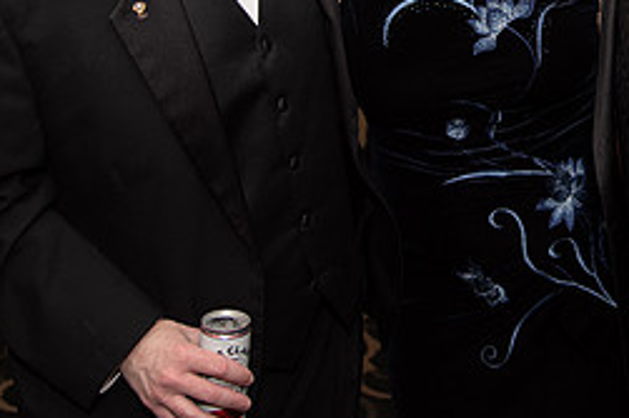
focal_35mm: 76
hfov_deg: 26.0
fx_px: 1327
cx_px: 534
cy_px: -61
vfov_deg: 17.2
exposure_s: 1/200
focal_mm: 32
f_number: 4
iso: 800
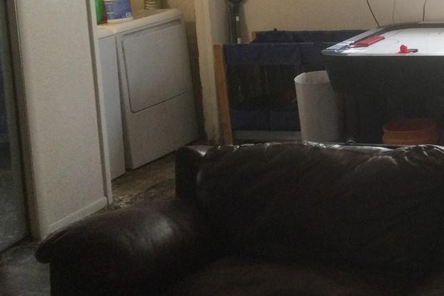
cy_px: 5
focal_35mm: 81
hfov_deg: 24.2
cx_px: 411
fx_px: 999
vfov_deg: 16.5
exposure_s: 1/30
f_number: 2.4
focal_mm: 3.3
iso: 64
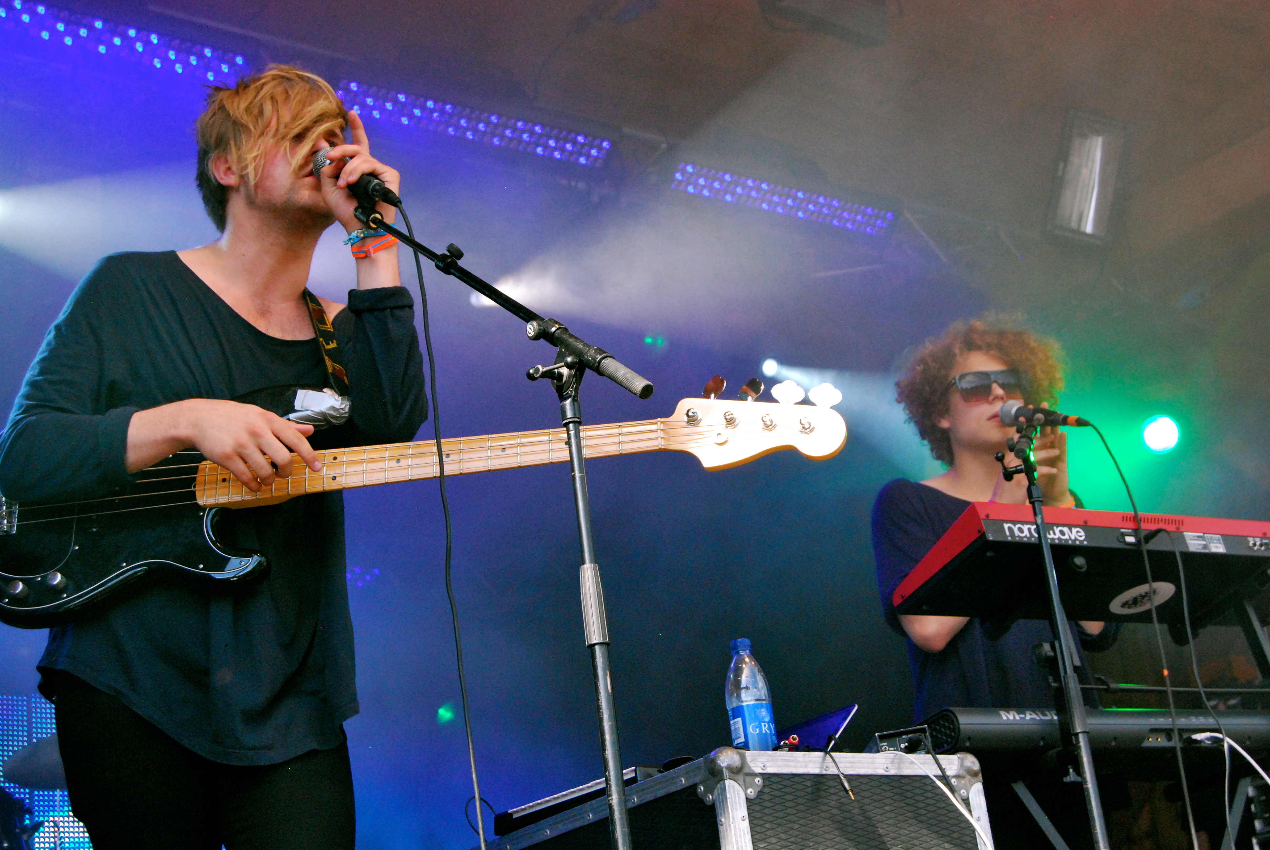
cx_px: 635
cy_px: 425
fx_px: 2013
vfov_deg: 23.8
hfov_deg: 35.0
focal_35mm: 57
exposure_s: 1/1250
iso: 1600
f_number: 7.1
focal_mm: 38
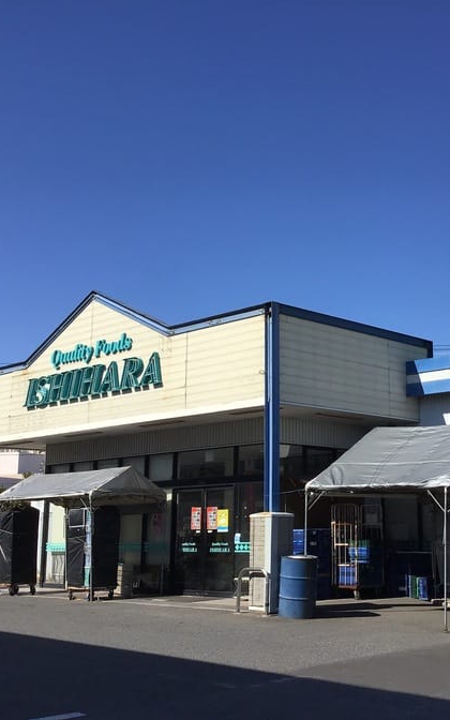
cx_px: 331
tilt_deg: +11.6
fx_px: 863
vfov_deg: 45.3
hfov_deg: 28.8
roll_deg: -0.2
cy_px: 359
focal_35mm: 44
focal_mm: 3.3
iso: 25
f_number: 2.4
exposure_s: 1/1852
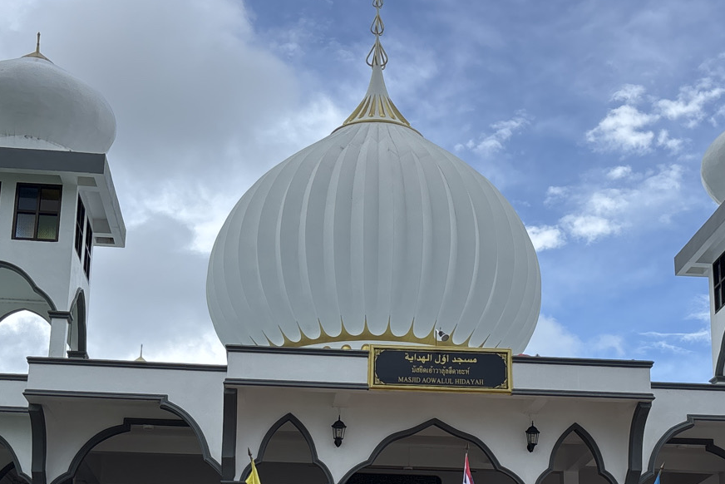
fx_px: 1249
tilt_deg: +14.8
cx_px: 427
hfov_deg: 32.3
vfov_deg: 21.6
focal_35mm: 62
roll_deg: -0.4
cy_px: 394
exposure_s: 1/4082
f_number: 1.6
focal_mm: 5.96
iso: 50
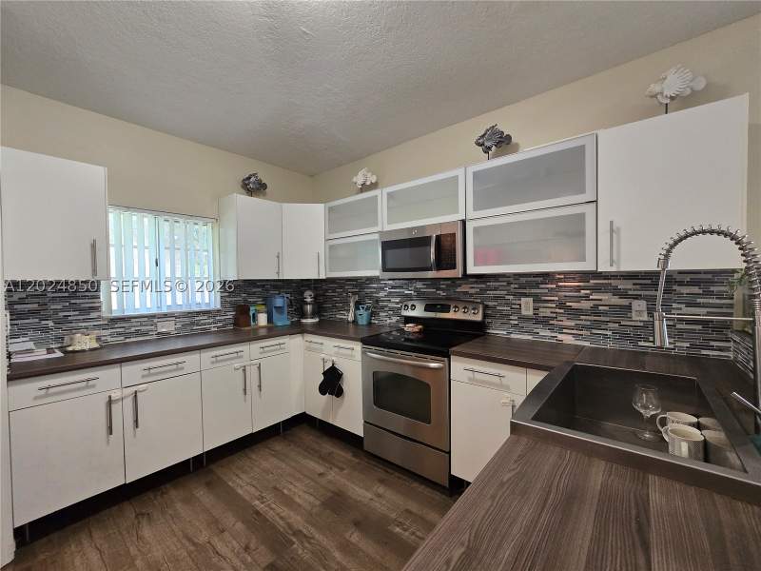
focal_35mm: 13
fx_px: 286
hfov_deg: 106.2
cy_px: 286
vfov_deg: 89.9
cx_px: 380
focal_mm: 2.2
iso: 320
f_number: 2.2
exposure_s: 1/60
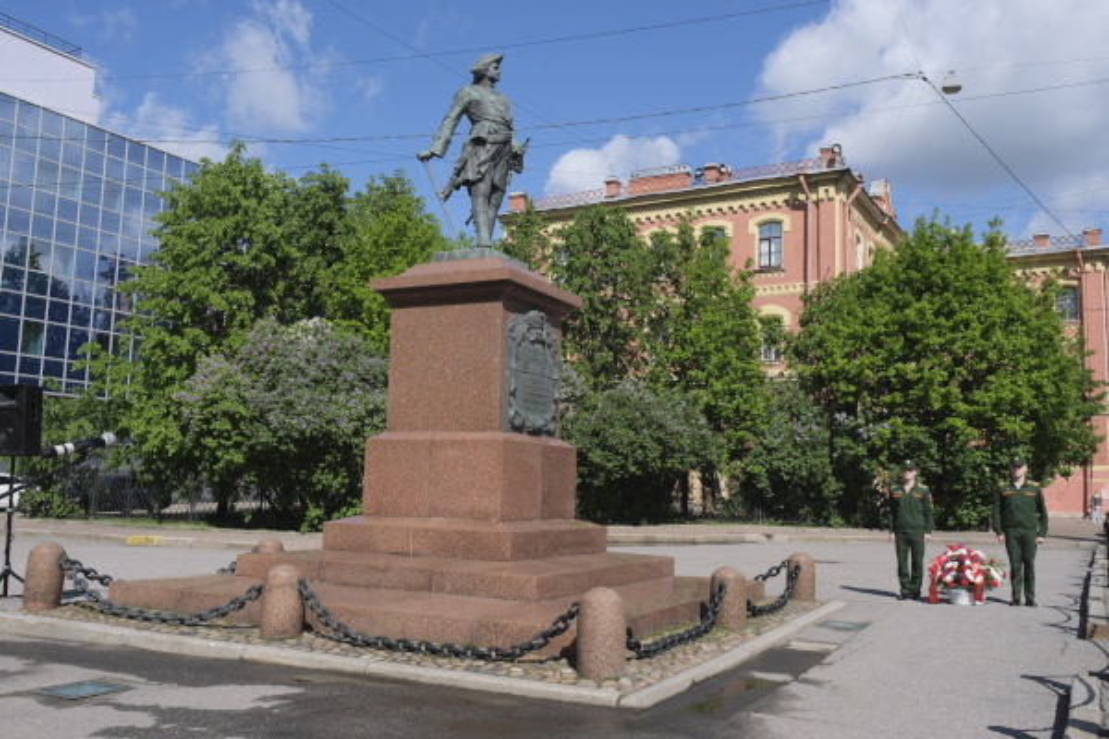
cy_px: 370
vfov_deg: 41.1
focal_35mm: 32
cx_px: 554
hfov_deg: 58.7
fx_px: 986
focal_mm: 21.3
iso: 800
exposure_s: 1/1800
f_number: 8
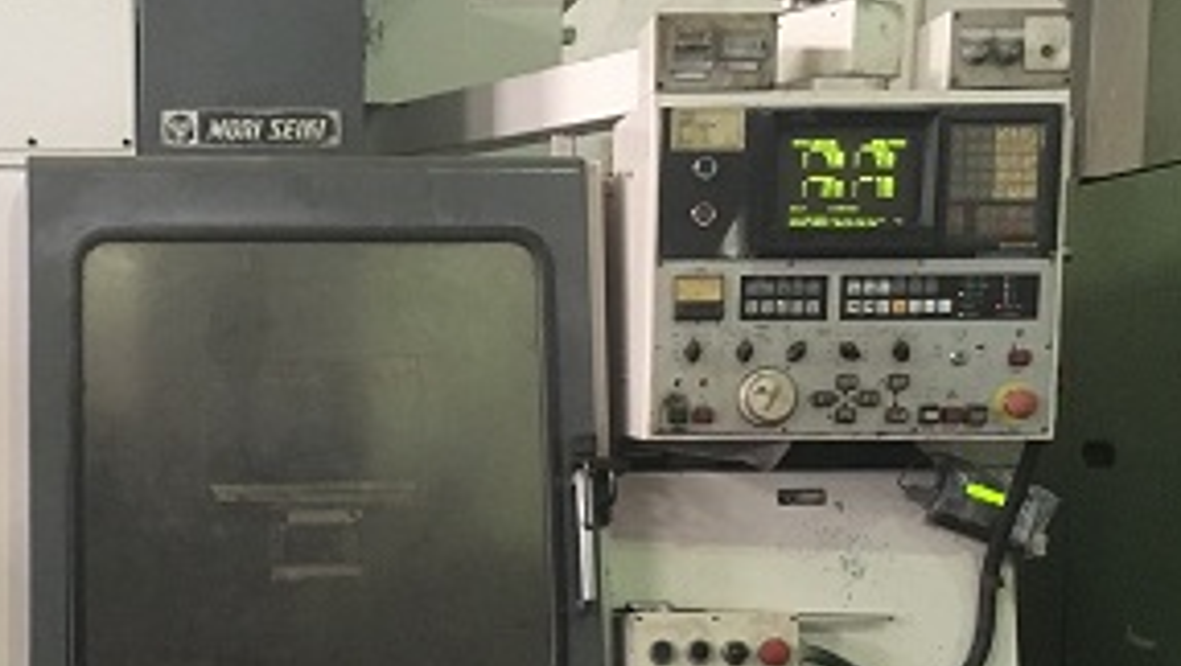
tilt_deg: -6.3
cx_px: 272
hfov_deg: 36.8
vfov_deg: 21.5
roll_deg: +0.0
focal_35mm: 55
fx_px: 1724
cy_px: 557
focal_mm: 4.15
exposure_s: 1/17
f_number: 2.2
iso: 320
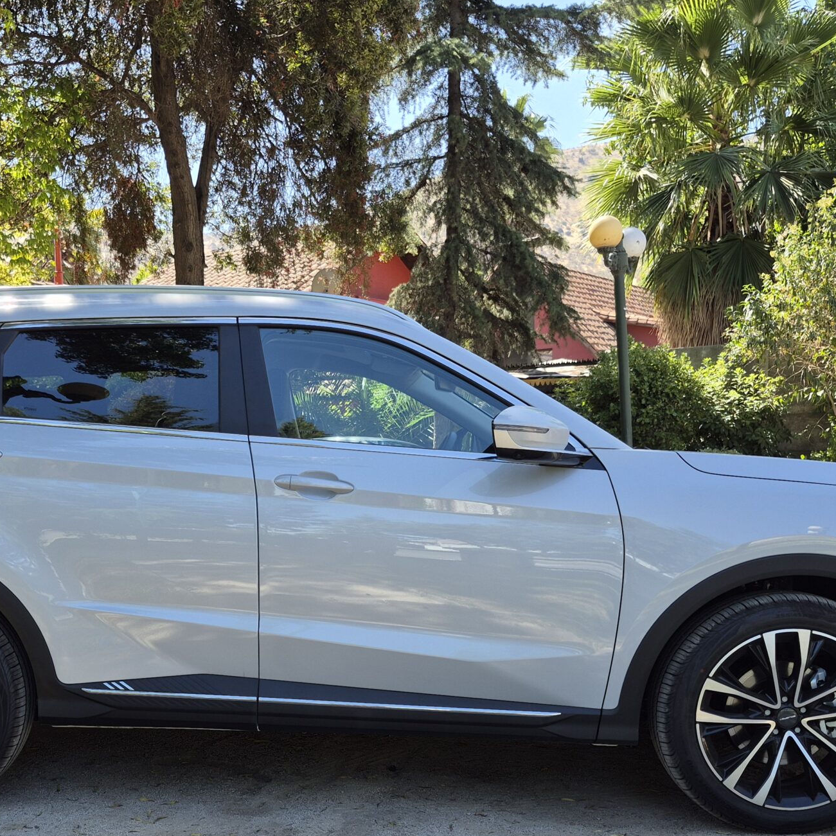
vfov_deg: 41.0
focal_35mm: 40
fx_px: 1093
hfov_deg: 41.4
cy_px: 593
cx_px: 284
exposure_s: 1/343
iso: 25
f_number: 1.8
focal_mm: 5.4
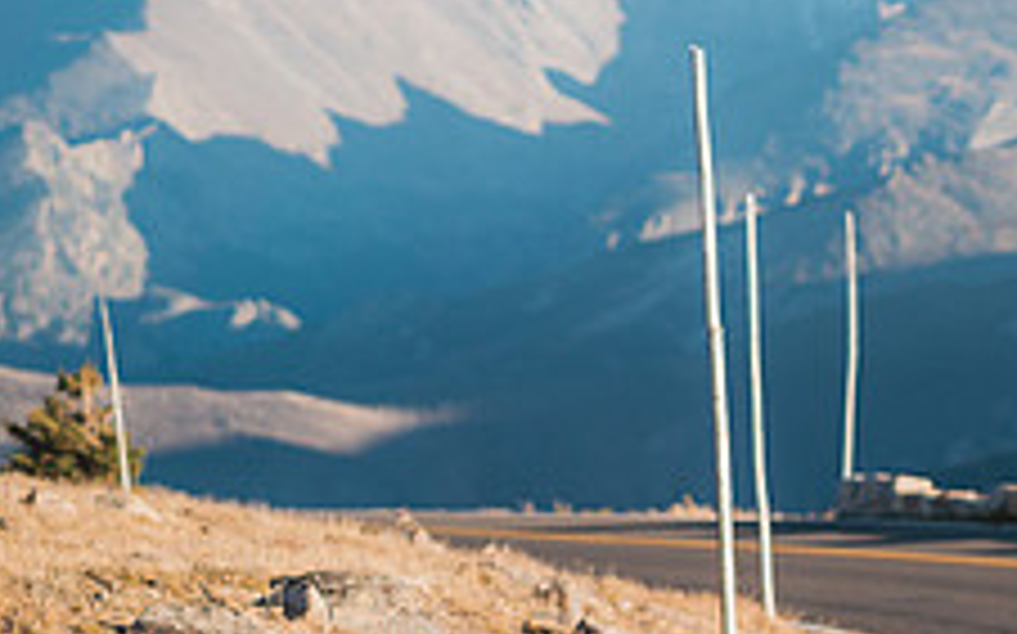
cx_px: 1107
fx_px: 6205
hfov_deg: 9.3
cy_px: 187
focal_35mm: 224
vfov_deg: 5.9
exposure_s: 1/2500
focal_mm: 85
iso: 125
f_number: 2.8
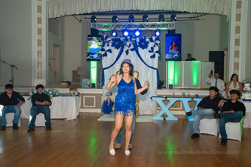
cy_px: 82
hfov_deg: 51.9
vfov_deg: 35.9
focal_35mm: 37
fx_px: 258
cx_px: 123
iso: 800
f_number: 3.5
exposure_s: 1/80
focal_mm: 36
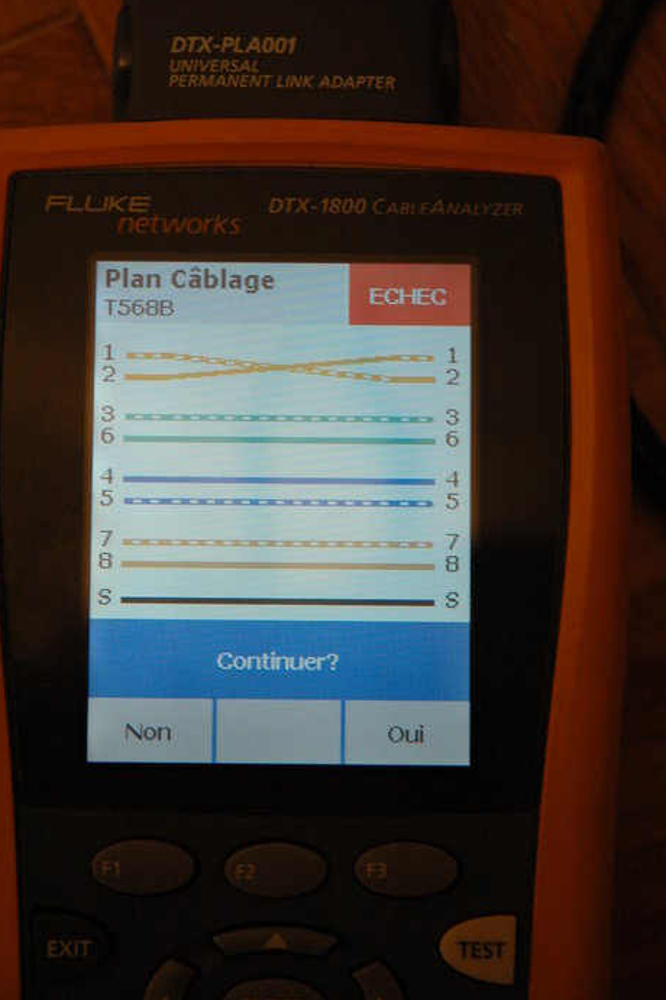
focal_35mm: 114
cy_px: 467
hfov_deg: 12.0
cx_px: 308
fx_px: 3166
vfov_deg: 18.0
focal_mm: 70
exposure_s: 1/50
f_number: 4.5
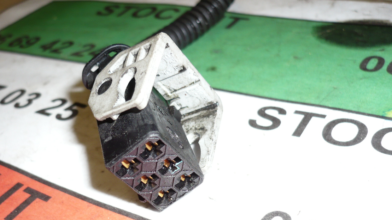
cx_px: 172
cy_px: 154
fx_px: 457
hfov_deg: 46.3
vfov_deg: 26.9
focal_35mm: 44
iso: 100
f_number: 2.8
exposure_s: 1/30
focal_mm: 5.8
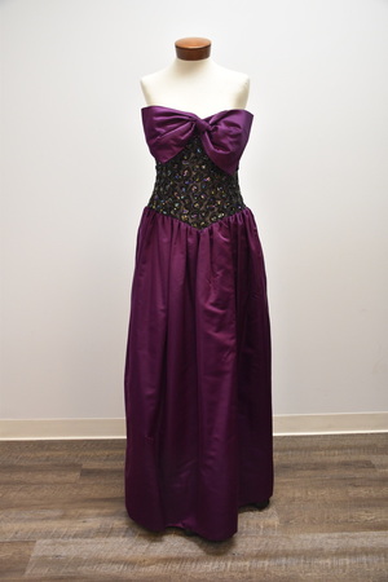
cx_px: 194
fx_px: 533
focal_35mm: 33
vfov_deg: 57.2
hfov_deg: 40.0
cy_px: 291
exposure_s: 1/80
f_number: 4.5
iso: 1000
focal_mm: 22
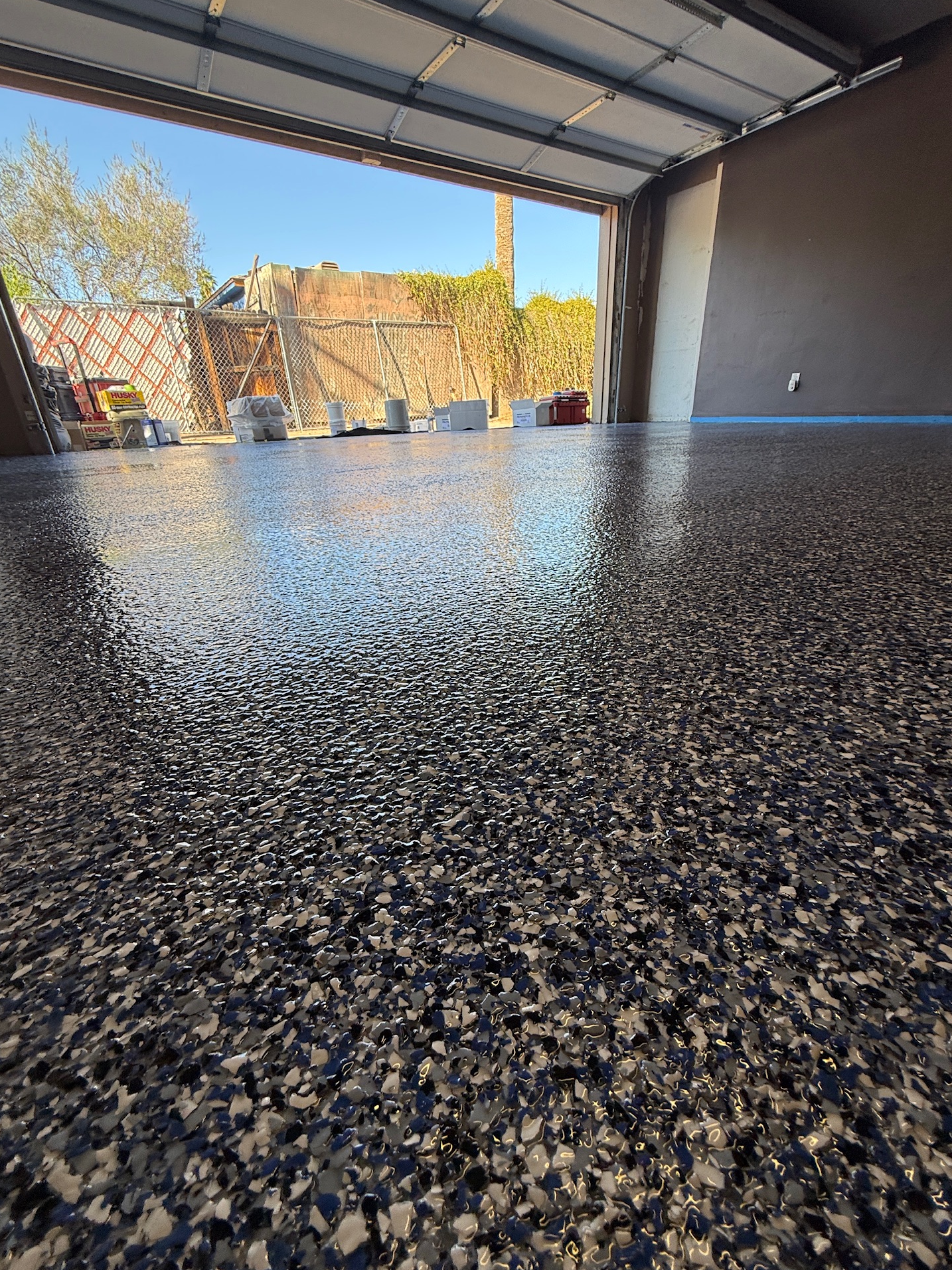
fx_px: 550
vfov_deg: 98.0
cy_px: 677
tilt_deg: -25.1
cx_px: 482
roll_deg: +2.8
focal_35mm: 15
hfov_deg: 81.8
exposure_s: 1/158
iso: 50
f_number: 2.2
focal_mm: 2.22
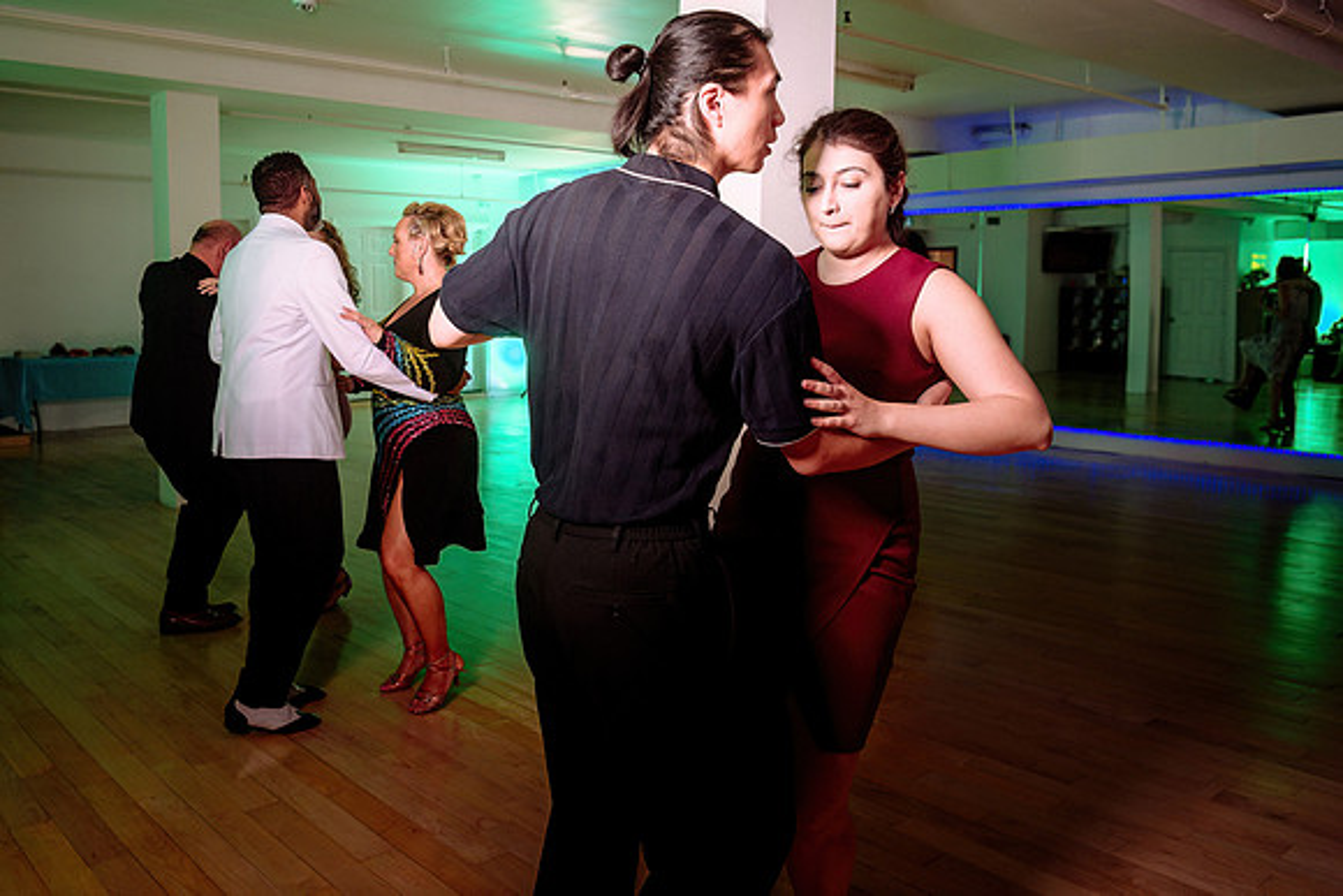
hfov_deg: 59.9
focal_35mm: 31
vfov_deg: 42.1
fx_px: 1159
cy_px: 380
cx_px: 570
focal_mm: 27
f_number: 4
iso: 500
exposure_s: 1/200
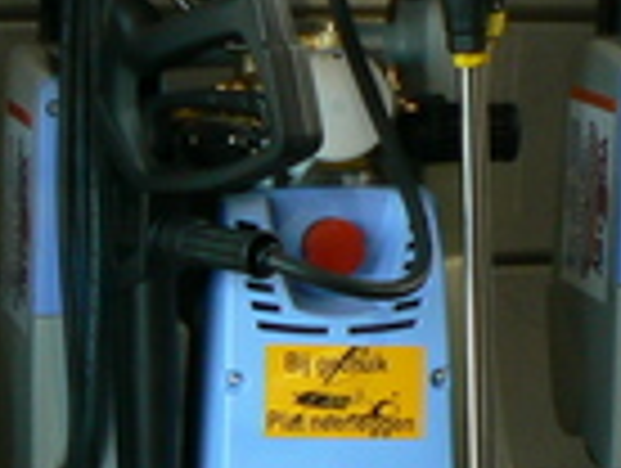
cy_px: 360
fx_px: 2803
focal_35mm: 156
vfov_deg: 9.5
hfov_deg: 12.3
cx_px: -130
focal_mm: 6
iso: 100
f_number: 2.8
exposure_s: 1/30
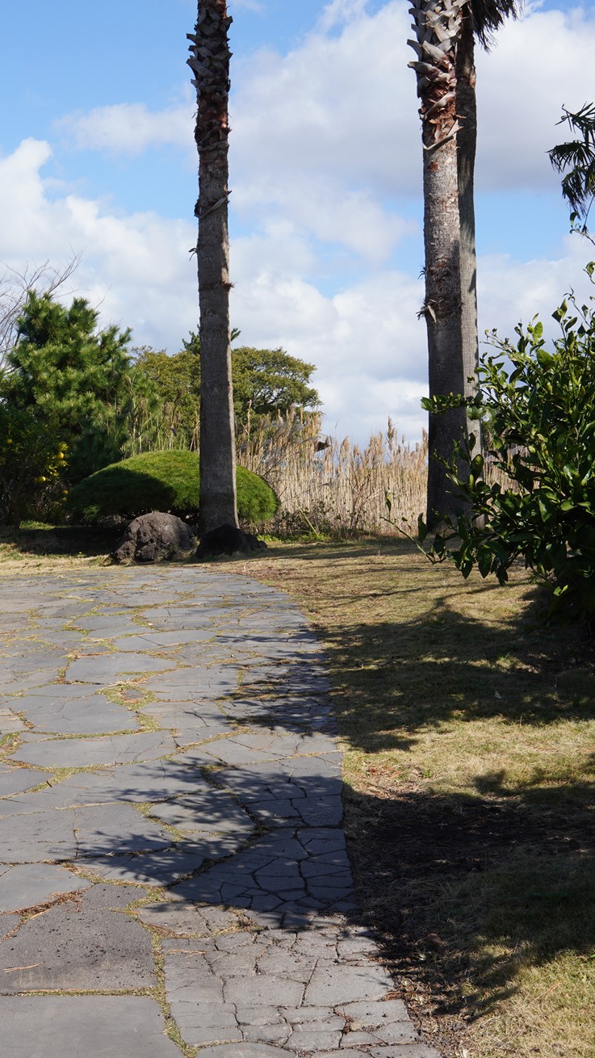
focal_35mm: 56
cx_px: 48
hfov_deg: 21.0
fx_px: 1570
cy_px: 537
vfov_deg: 37.2
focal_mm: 35
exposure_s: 1/100
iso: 200
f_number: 16
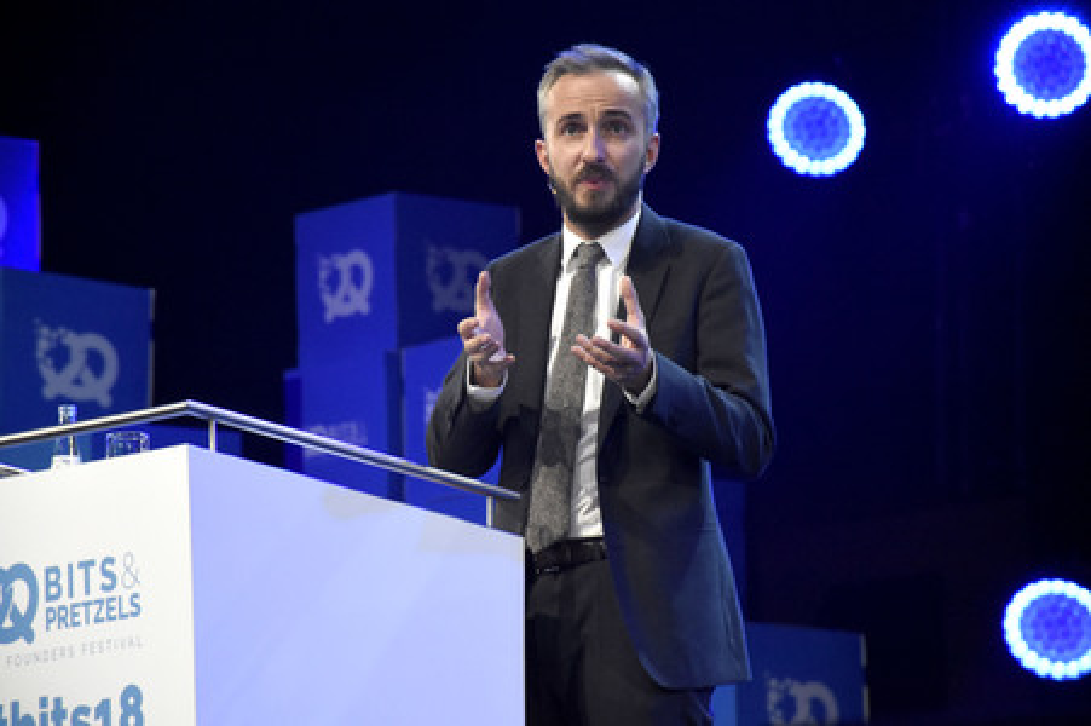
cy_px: 363
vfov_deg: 6.5
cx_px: 546
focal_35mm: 210
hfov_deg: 9.8
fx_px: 6359
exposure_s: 1/160
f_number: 6.3
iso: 3200
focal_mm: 140
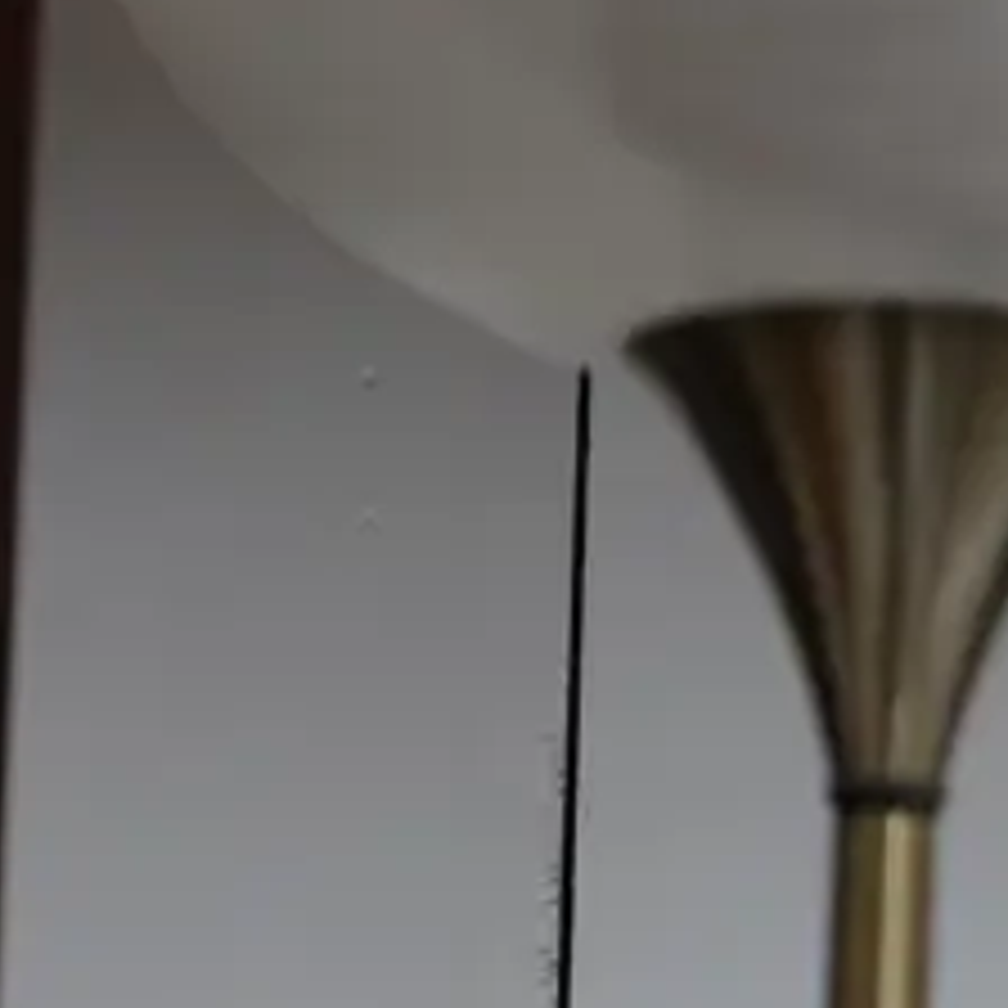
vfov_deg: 9.9
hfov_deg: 10.3
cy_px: 1575
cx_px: 812
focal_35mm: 170
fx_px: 5601
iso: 400
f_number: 5
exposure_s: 1/60
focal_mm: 21
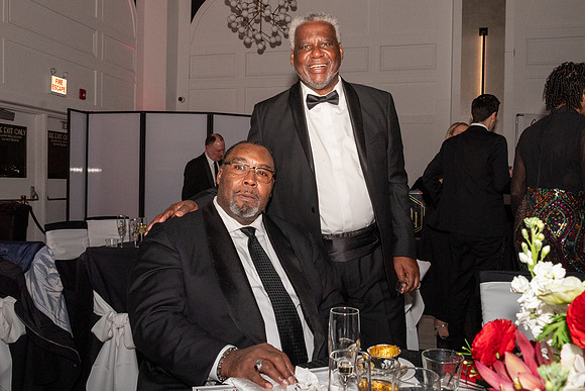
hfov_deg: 60.3
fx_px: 504
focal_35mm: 31
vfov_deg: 42.3
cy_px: 196
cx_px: 292
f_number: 9
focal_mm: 21
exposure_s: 1/100
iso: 2000
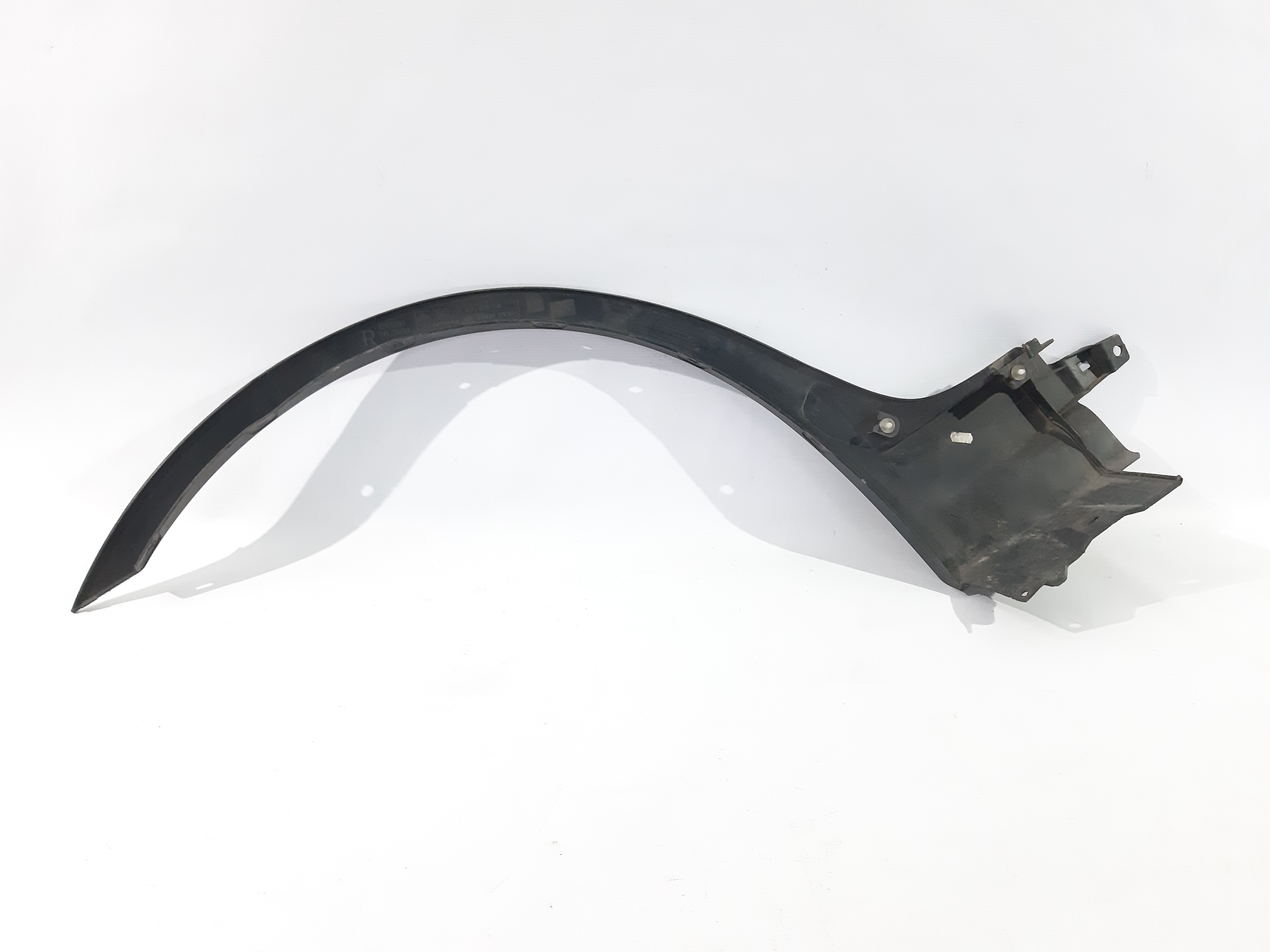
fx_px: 991
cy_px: 476
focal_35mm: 27
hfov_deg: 65.3
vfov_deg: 51.4
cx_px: 635
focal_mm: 3.93
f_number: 1.7
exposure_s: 1/50
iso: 320
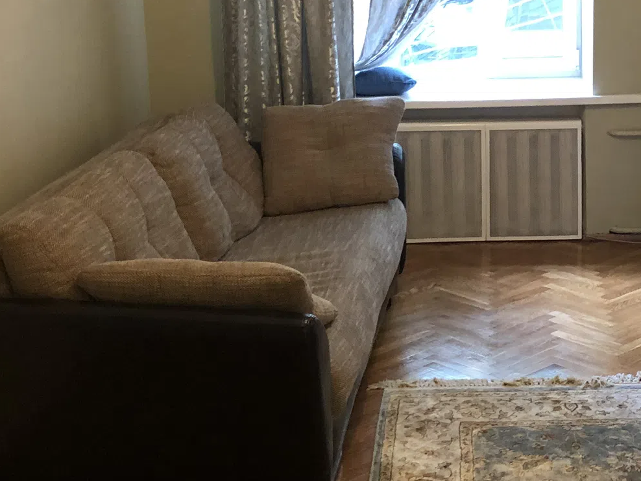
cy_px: 136
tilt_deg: -9.8
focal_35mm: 68
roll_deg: -0.1
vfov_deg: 21.5
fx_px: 1259
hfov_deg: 27.7
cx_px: 559
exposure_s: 1/14
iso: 100
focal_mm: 3.99
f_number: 1.8
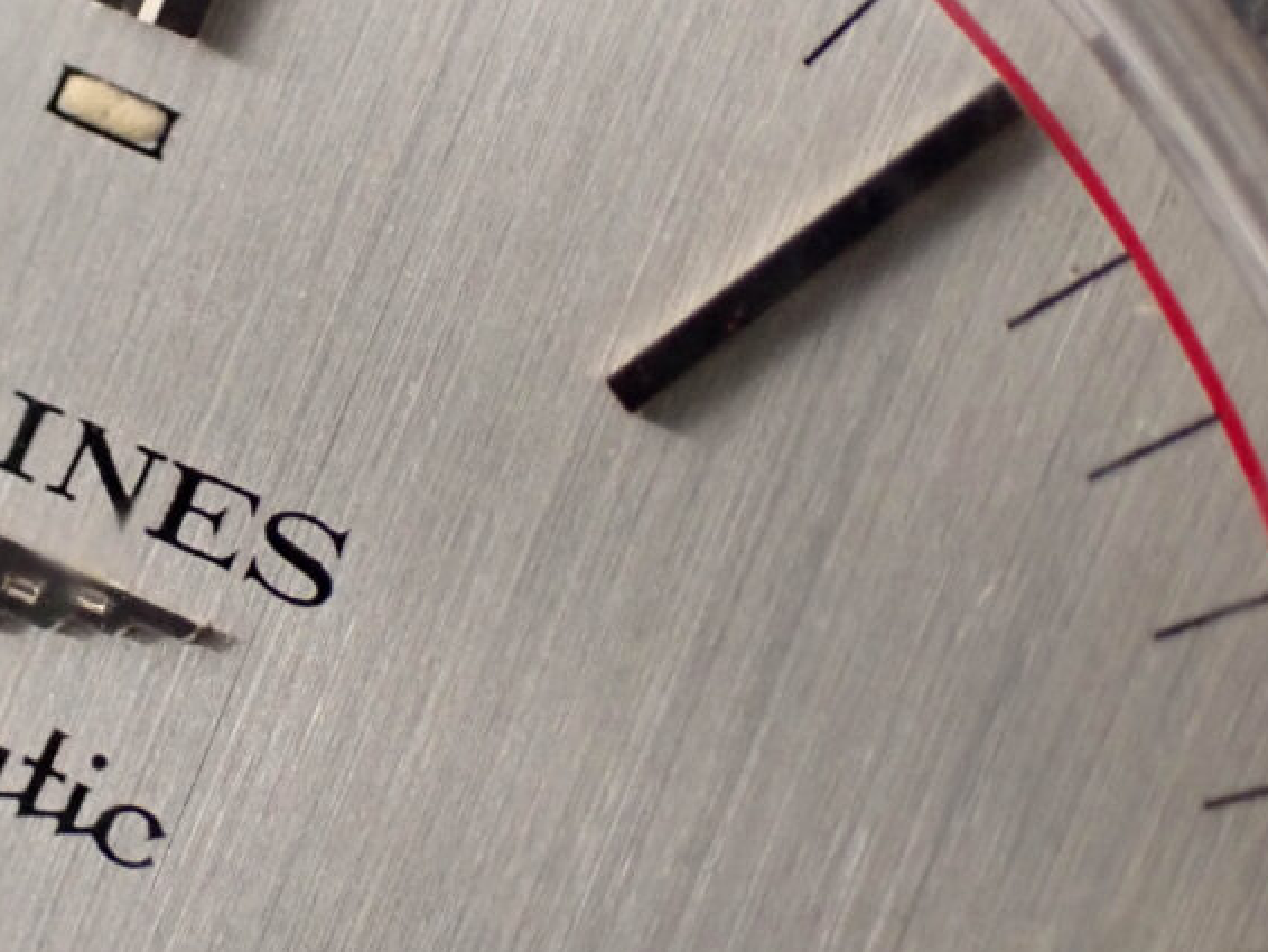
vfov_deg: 10.4
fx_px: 5204
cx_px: 244
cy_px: 325
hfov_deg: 13.8
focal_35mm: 142
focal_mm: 11.88
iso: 800
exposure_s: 1/100
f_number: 3.8
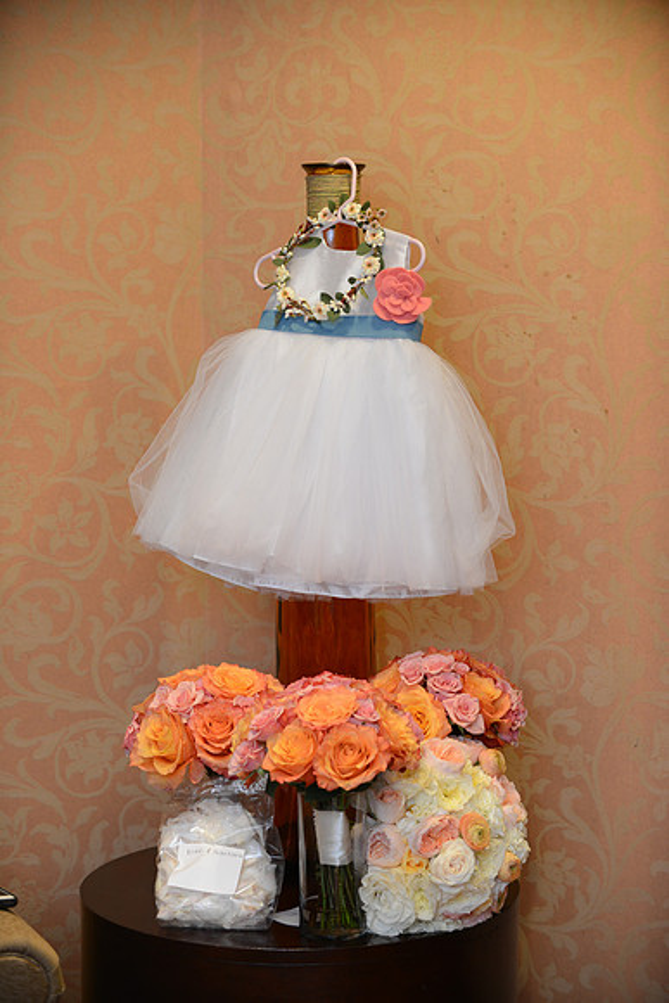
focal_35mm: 86
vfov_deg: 23.6
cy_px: 502
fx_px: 2396
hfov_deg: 15.9
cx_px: 334
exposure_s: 1/80
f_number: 4
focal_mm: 86
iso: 800
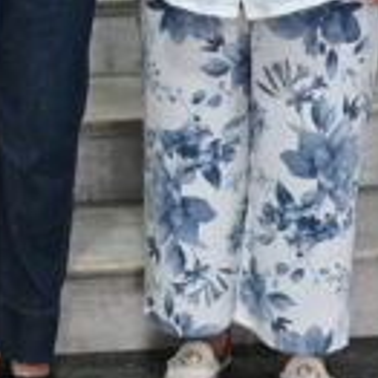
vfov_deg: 11.3
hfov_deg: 11.1
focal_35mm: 150
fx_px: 1853
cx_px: -228
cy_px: -144
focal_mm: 20
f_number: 4
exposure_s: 1/100
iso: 2500
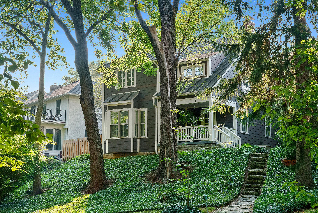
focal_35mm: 59
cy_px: 106
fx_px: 521
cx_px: 159
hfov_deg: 33.9
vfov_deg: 23.0
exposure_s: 1/200
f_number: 9
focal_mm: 59
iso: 640
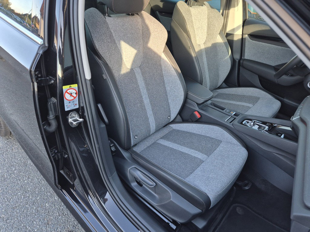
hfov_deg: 73.9
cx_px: 155
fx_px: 206
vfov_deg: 58.9
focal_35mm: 23
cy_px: 116
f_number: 1.8
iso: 100
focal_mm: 5.4
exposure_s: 1/180
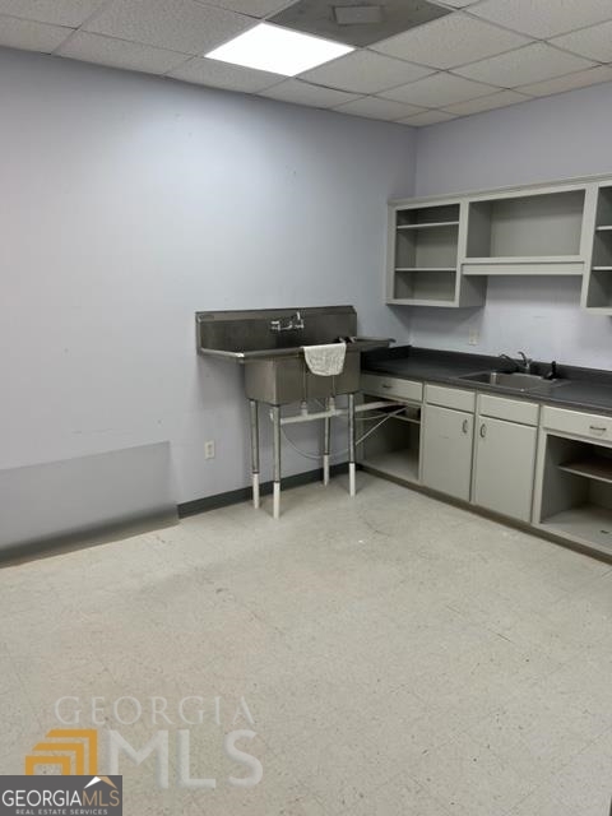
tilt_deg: -12.2
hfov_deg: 53.1
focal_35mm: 26
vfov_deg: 67.3
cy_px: 408
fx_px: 613
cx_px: 306
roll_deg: +0.0
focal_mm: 5.7
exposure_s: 1/166
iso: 50
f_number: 1.5
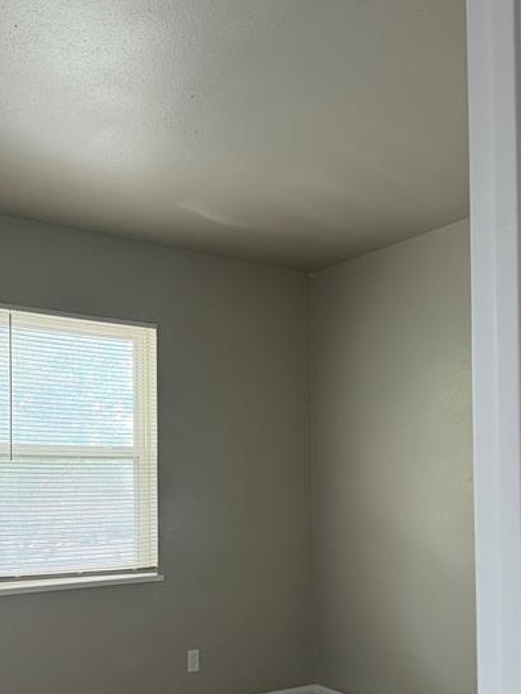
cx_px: 144
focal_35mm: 35
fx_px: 703
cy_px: 466
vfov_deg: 51.6
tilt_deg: +0.3
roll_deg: +0.0
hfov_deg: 39.8
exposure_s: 1/60
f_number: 1.78
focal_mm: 6.76
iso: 400
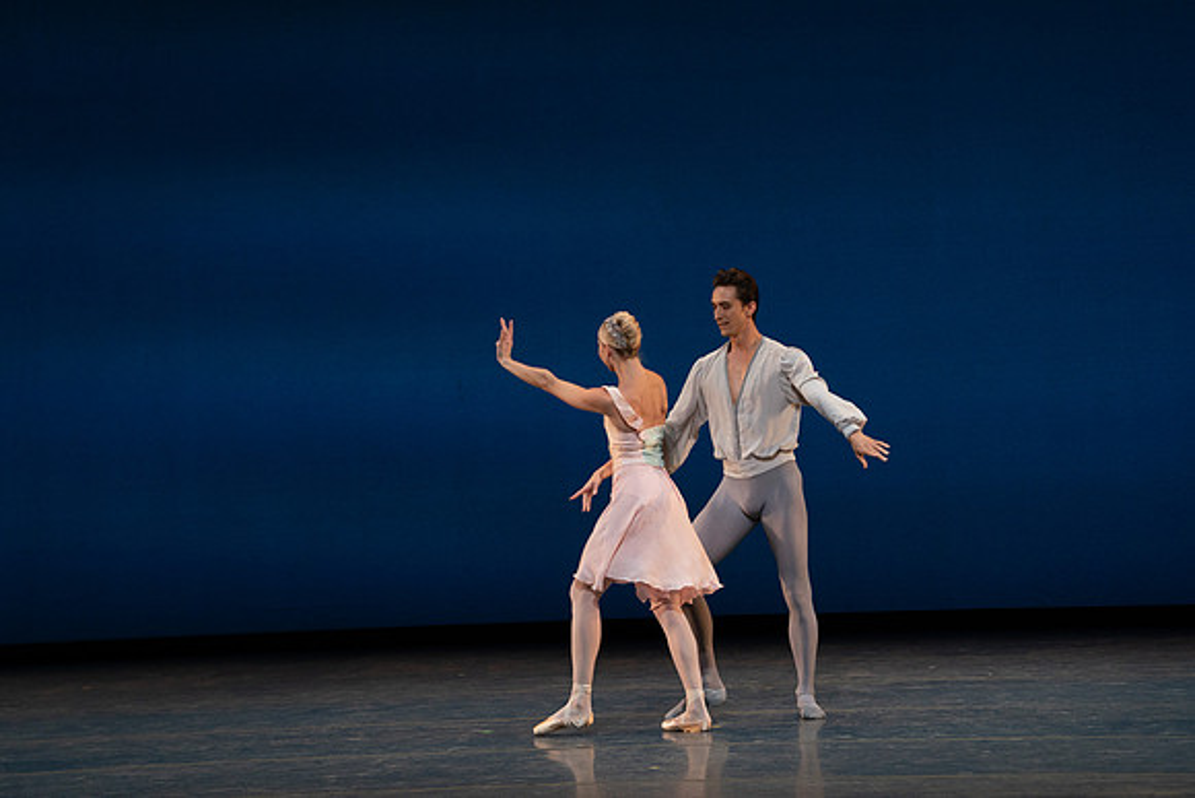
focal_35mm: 200
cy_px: 399
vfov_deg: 6.9
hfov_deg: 10.3
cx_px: 598
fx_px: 6640
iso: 3200
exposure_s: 1/500
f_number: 8
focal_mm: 200
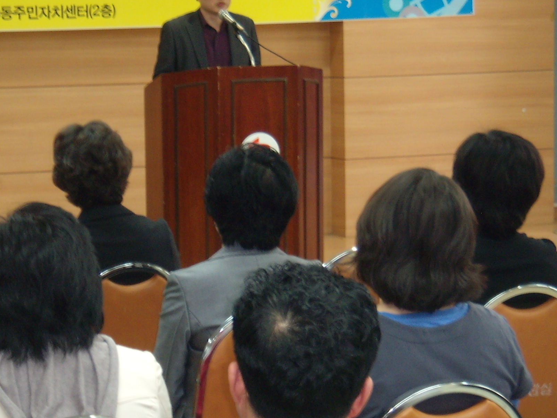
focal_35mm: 105
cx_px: 175
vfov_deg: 14.1
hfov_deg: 18.7
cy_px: 213
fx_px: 1690
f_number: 3.8
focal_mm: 10
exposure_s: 1/8.07
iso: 100
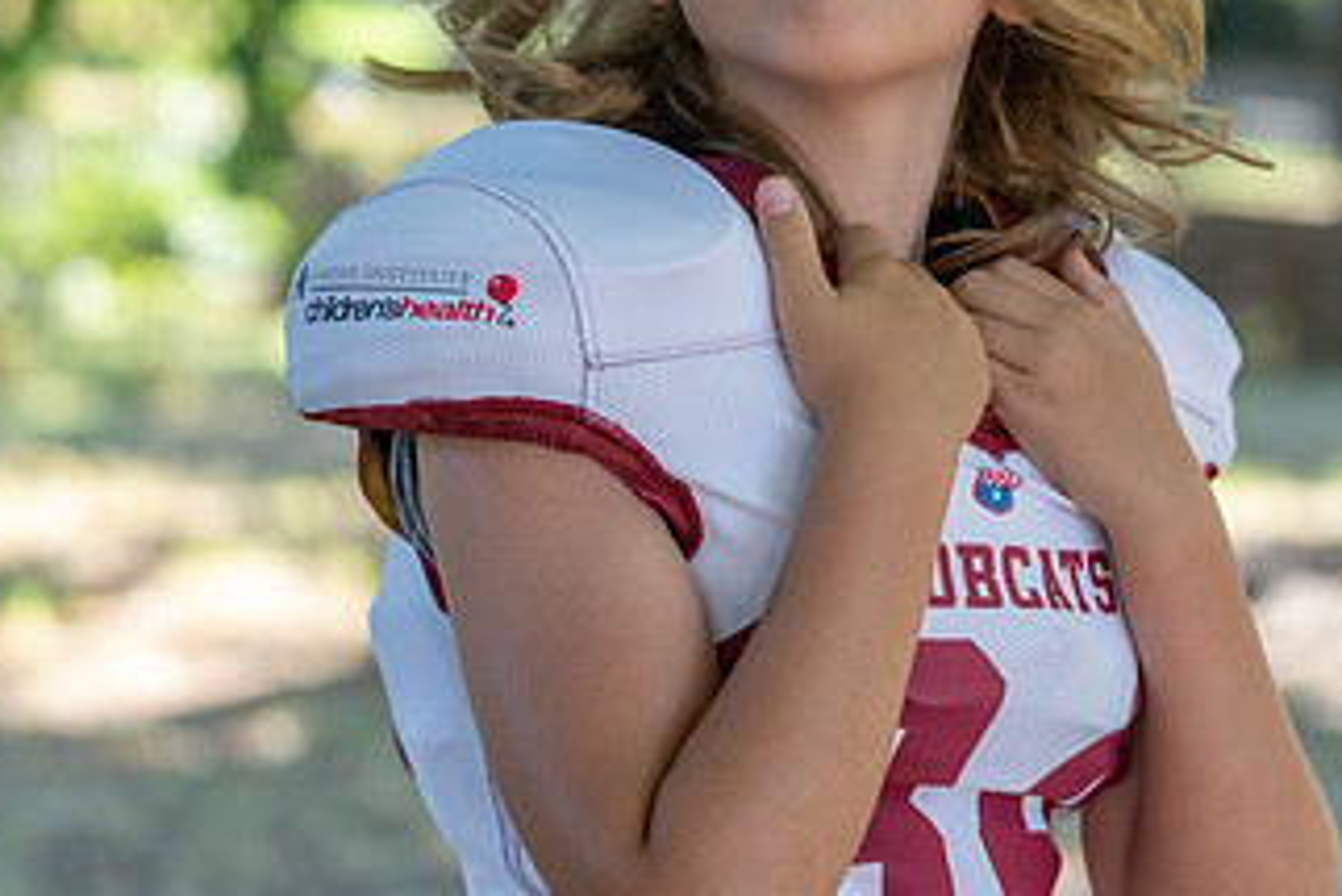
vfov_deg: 10.8
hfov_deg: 16.2
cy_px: 135
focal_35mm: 126
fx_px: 4699
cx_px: 813
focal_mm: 70
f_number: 2.8
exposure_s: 1/1250
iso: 800
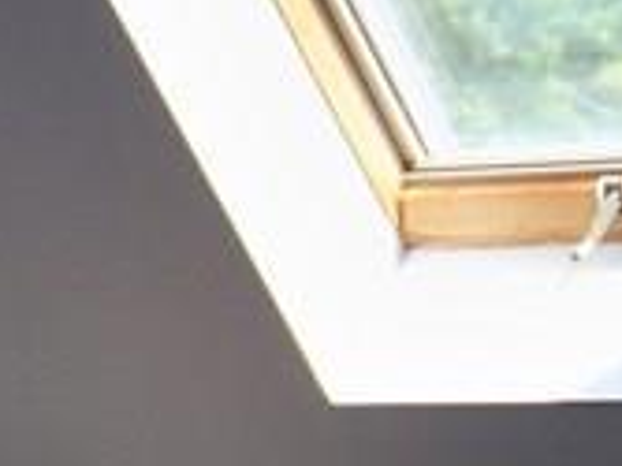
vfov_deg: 7.3
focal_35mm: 202
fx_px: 3627
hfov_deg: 9.6
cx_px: -197
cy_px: 231
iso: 80
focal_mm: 5.85
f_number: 2.8
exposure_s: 1/100
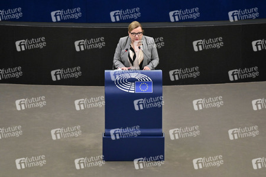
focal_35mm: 200
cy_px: 88
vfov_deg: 6.9
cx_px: 133
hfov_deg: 10.3
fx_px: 1478
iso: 1600
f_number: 2.8
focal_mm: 200
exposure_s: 1/500
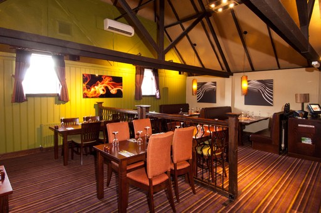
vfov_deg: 63.1
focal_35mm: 20
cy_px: 106
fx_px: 174
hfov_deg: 85.5
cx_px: 160
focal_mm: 13
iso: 400
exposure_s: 1/1.67
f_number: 8
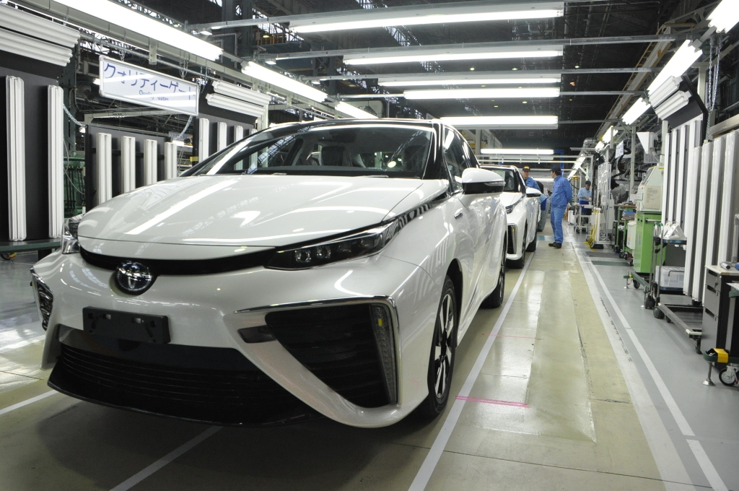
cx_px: 370
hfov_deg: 67.4
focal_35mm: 27
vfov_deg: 47.8
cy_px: 246
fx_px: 554
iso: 1600
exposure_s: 1/200
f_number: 7.1
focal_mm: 18
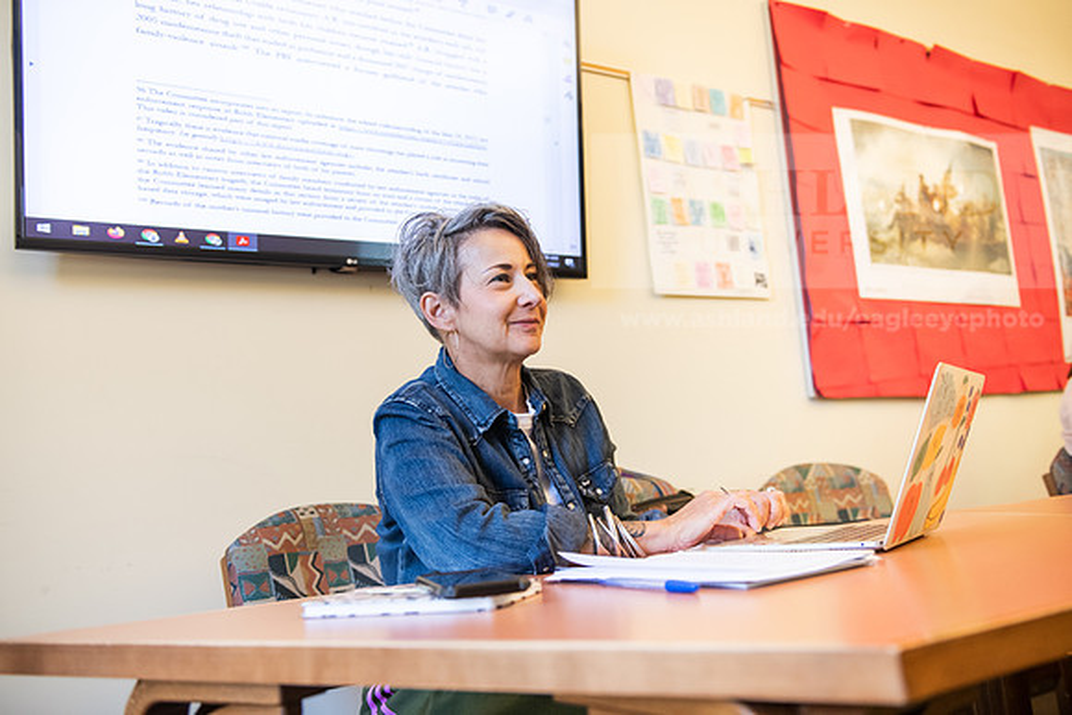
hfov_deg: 55.8
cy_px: 358
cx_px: 536
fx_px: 1013
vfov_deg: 38.9
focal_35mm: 34
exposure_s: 1/200
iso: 1250
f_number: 3.2
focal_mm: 34
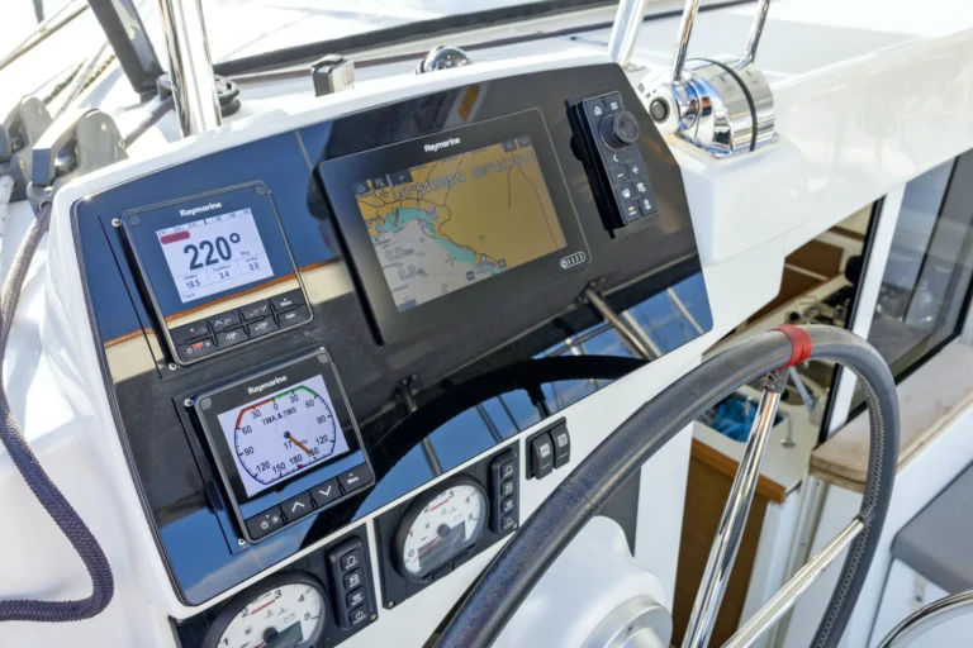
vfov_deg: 43.6
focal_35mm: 30
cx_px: 486
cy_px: 324
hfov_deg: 61.9
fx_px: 811
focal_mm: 20
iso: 250
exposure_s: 1/80
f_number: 8
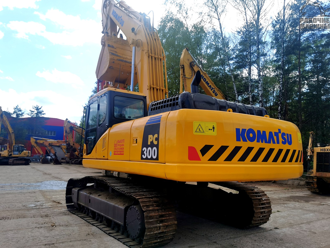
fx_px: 257
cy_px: 124
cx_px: 165
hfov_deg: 65.3
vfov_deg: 51.4
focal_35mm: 27
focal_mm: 5.56
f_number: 1.6
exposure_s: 1/2907
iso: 50
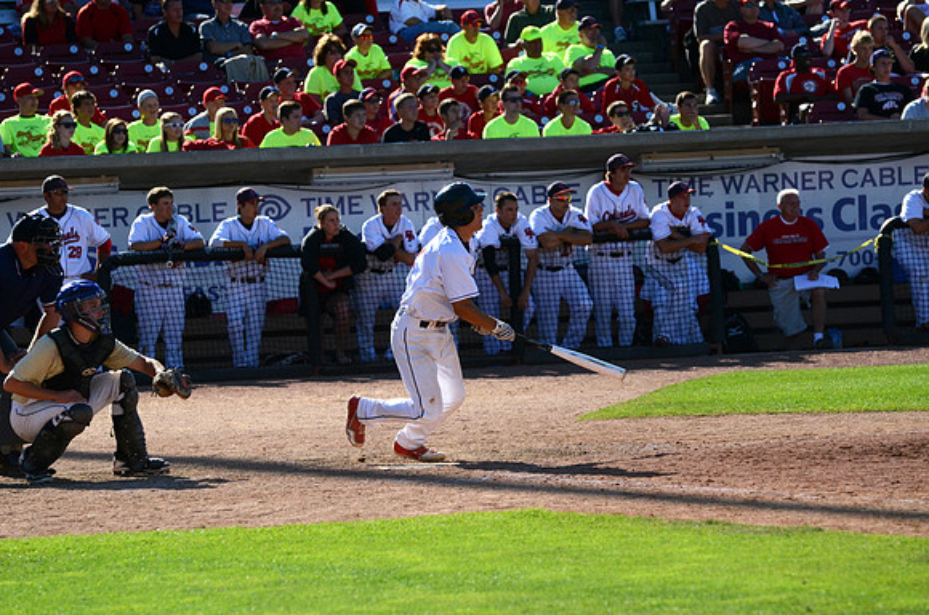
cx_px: 464
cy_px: 308
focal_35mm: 248
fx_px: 6373
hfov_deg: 8.3
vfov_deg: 5.5
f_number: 5
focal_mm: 165
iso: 1000
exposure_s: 1/8000
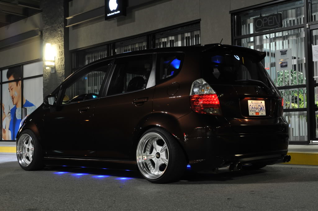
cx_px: 159
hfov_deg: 37.9
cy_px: 106
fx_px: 463
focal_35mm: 52
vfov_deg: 25.7
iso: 400
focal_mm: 35
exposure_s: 1
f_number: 8
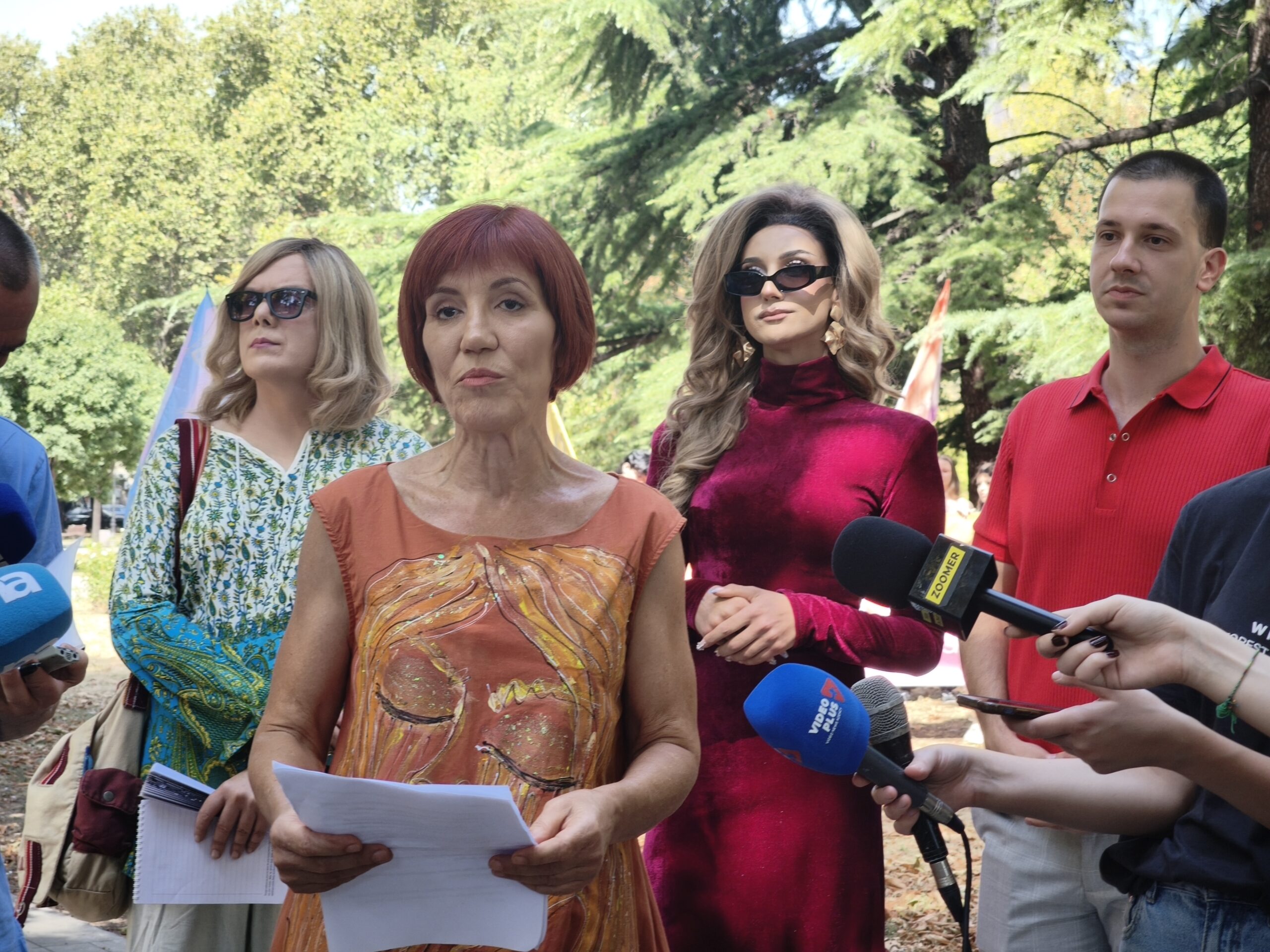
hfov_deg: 32.2
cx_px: 635
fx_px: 2201
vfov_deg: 24.4
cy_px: 476
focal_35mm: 60
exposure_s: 1/100
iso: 50
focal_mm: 8.8
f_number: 2
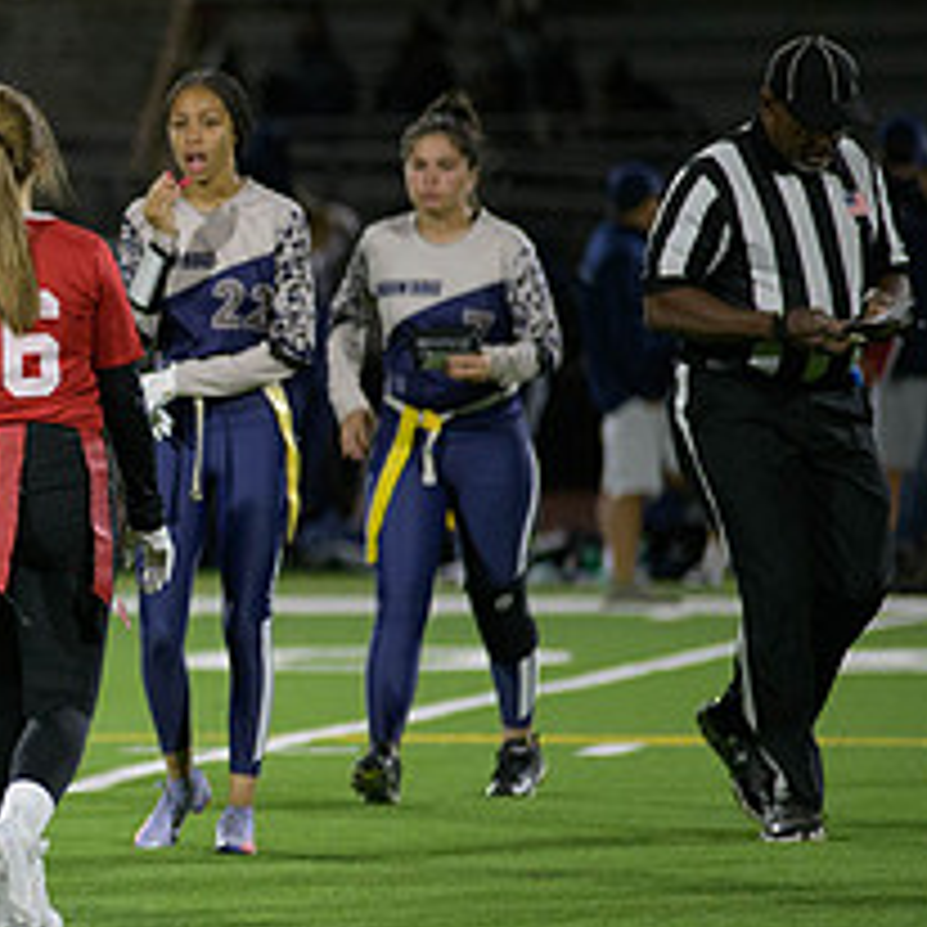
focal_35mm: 478
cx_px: -256
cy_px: 502
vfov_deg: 3.7
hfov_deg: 3.7
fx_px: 14482
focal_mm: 200
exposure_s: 1/640
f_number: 2.8
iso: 2800
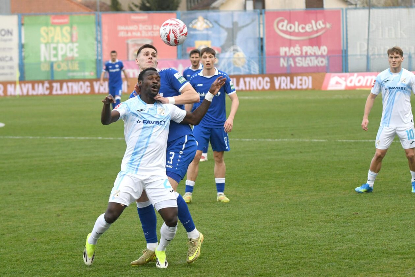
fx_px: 1902
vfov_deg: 8.3
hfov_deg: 12.5
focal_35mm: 165
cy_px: 138
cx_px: 208
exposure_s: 1/2500
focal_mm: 110
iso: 1600
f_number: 4
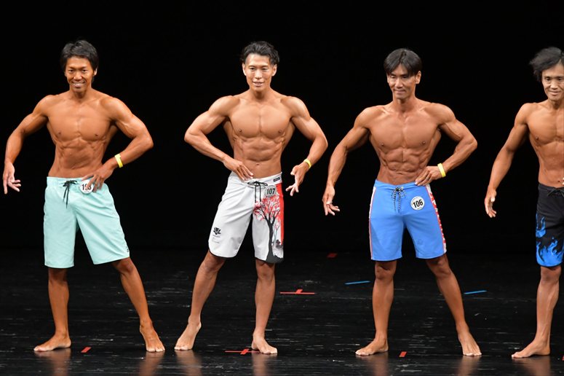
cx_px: 282
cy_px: 188
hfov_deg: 7.6
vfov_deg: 5.1
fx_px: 4228
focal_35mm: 270
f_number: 5.6
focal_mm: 180
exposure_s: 1/400
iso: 3200
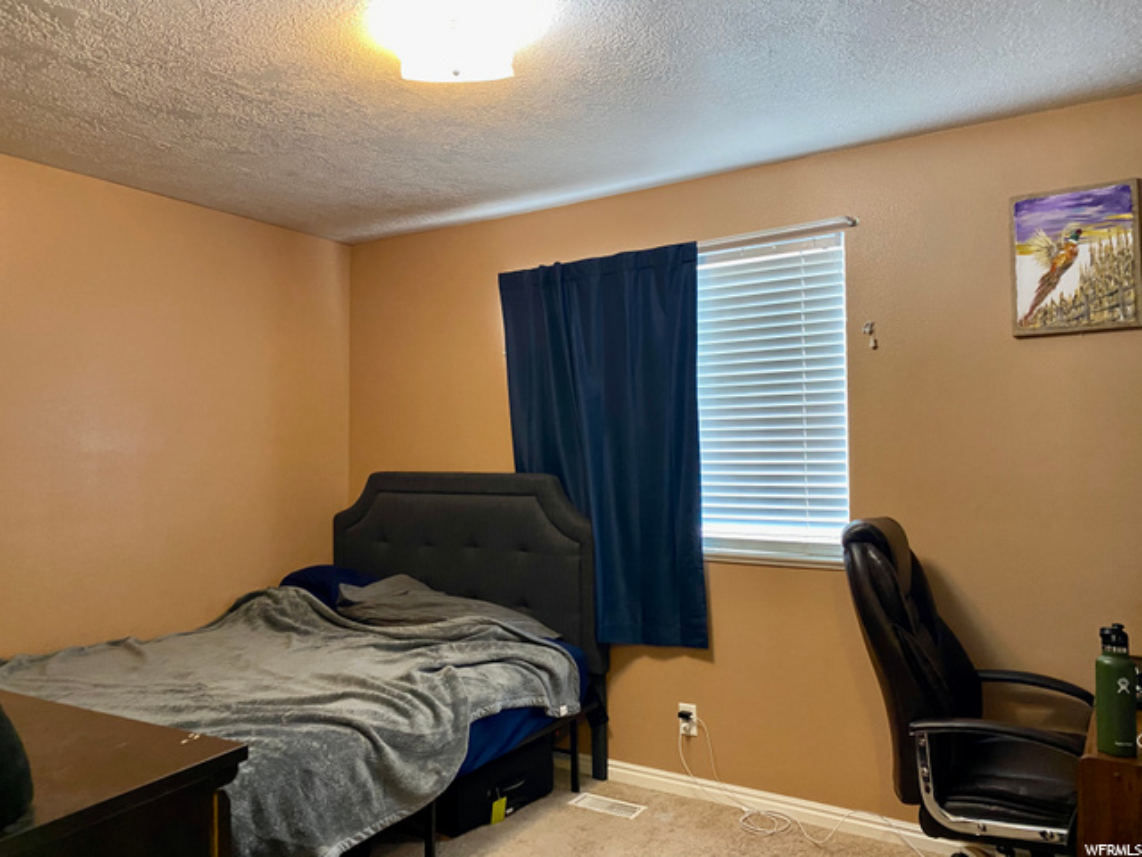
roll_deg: +0.7
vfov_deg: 53.1
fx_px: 858
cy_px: 428
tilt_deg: +1.9
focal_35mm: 26
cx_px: 571
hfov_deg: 67.3
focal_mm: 4.25
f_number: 1.8
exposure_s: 1/60
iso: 320
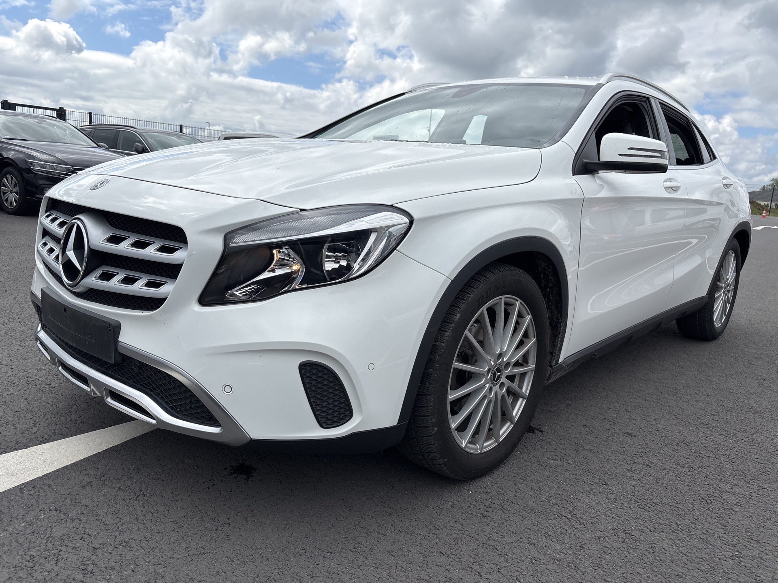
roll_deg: -3.9
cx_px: 389
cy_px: 292
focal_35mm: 26
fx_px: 584
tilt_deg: -10.0
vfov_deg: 53.1
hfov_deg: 67.3
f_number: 1.6
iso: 50
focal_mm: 5.96
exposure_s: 1/4425
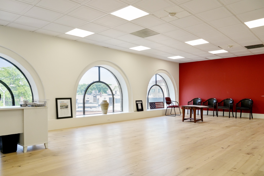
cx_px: 132
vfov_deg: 47.9
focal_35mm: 27
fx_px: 198
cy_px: 88
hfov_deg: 67.4
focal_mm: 18
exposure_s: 1/125
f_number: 6.3
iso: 320
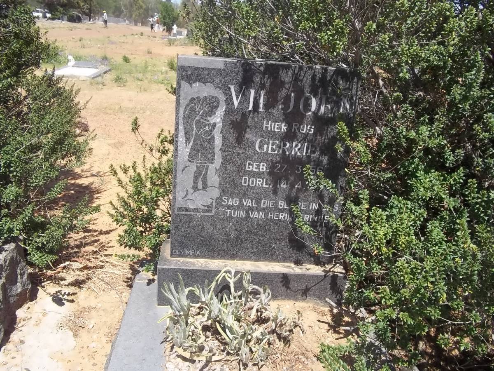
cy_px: 186
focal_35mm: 32
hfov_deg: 56.8
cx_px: 247
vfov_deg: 44.2
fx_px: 457
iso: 80
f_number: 5.5
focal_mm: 5.7
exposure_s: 1/320
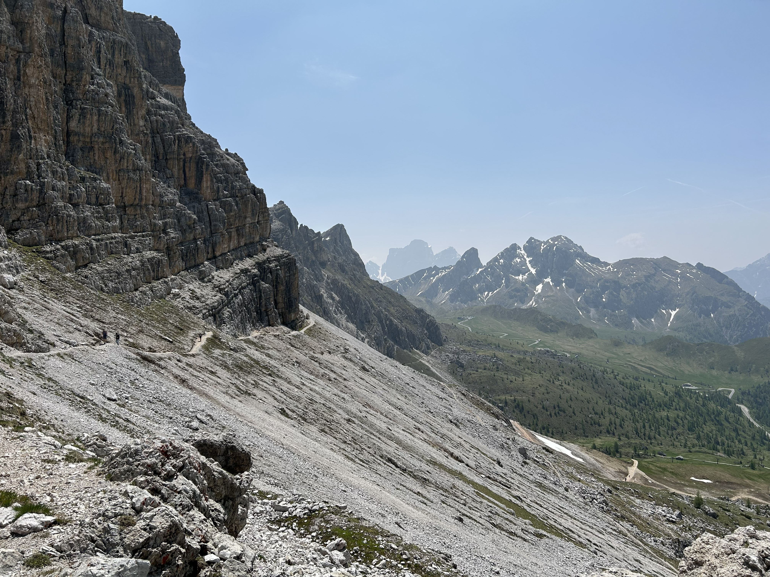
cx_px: 385
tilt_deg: -2.9
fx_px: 578
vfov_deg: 53.1
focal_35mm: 26
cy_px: 288
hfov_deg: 67.3
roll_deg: +2.0
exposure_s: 1/8000
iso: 50
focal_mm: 5.7
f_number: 1.5
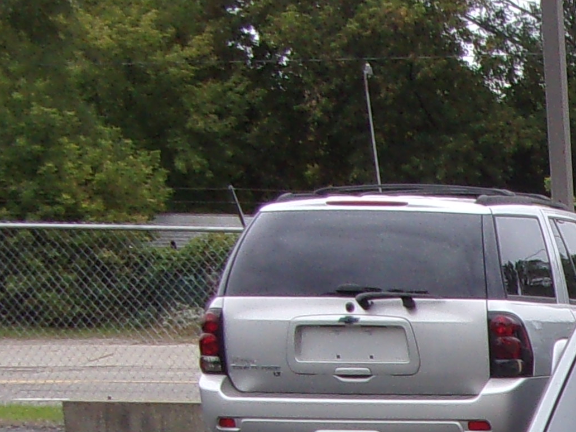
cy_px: 852
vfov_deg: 10.9
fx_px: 2080
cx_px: 1150
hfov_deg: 13.5
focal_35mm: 125
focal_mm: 5.1
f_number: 3.9
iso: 80
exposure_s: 1/160
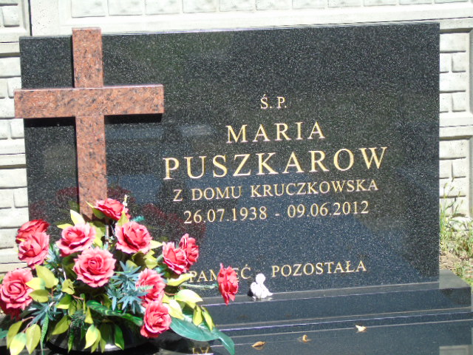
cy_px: 178
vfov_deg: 15.7
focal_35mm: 94
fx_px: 1284
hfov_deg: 20.9
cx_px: 236
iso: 80
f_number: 4.3
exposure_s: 1/250
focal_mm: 17
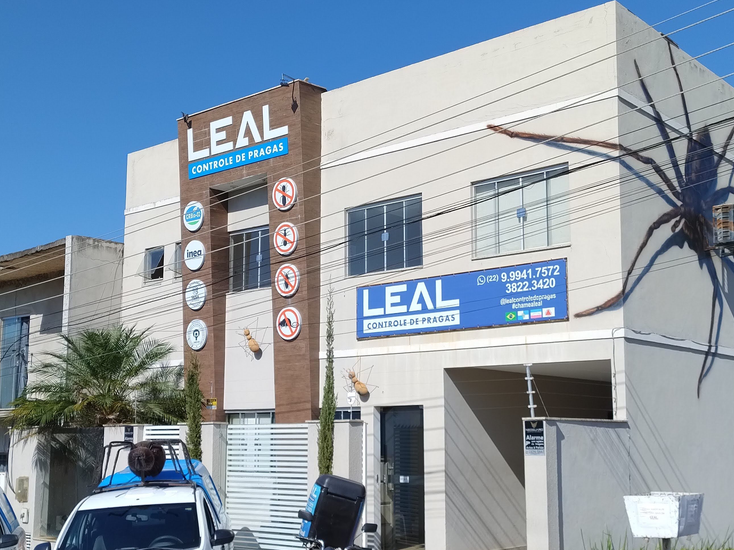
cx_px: 350
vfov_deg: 32.1
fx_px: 953
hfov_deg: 42.1
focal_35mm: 45
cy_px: 303
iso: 100
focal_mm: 4.71
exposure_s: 1/968
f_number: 1.7
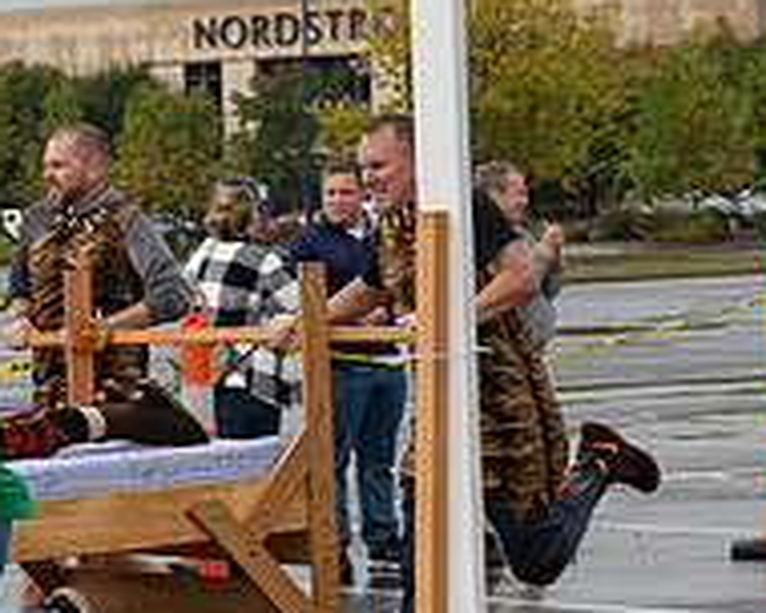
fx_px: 4035
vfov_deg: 8.7
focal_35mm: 178
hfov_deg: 10.7
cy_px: 396
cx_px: -49
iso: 400
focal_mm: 60
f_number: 7.1
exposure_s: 1/500
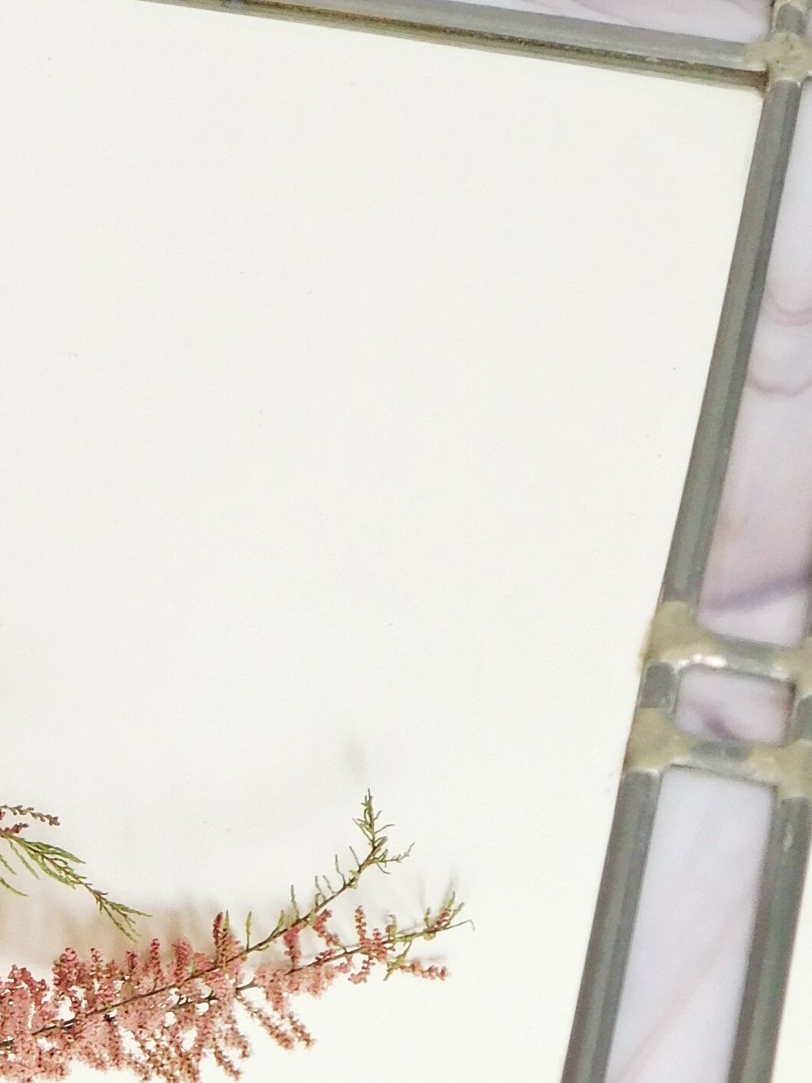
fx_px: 3692
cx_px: -20
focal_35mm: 118
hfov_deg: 12.4
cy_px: 834
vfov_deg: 16.6
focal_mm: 6.3
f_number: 3.5
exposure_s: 1/30
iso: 125
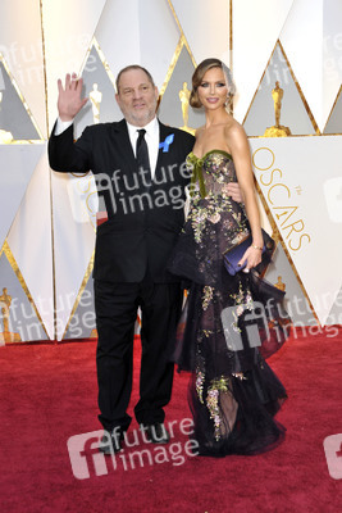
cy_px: 256
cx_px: 171
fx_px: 968
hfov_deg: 20.0
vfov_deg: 29.6
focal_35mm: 68
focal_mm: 68
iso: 1000
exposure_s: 1/250
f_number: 6.3
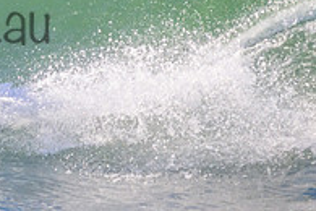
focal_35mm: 2385
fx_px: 20933
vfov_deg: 0.6
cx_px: -122
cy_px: 6
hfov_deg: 0.9
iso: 1400
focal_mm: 800
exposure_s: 1/2000
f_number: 11
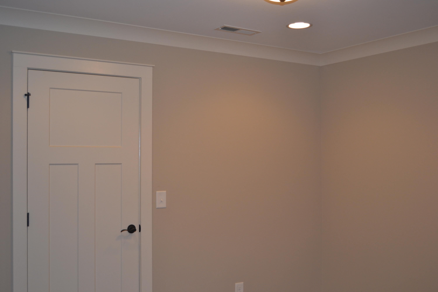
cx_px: 219
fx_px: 474
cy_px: 146
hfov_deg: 49.6
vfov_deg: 34.2
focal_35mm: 39
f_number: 4.2
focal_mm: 26
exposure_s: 1/60
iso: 400
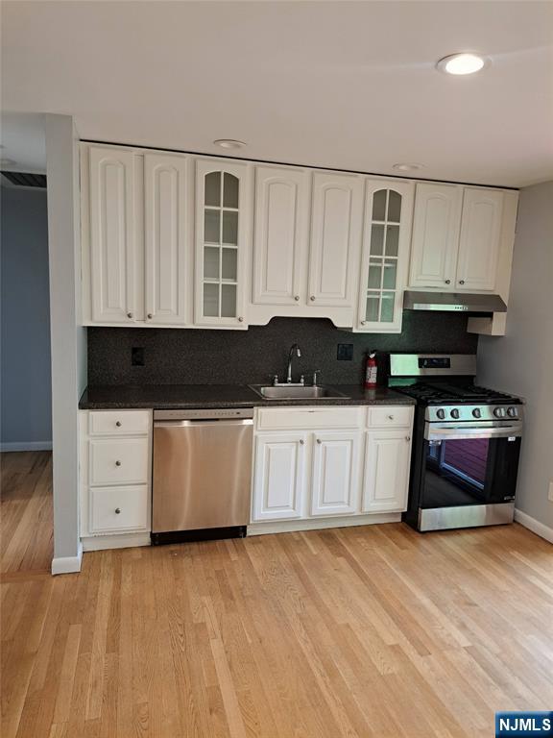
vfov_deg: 71.6
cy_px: 369
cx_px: 276
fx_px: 511
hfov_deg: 56.8
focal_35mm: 24
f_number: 1.8
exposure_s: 1/60
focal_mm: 5.23
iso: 160
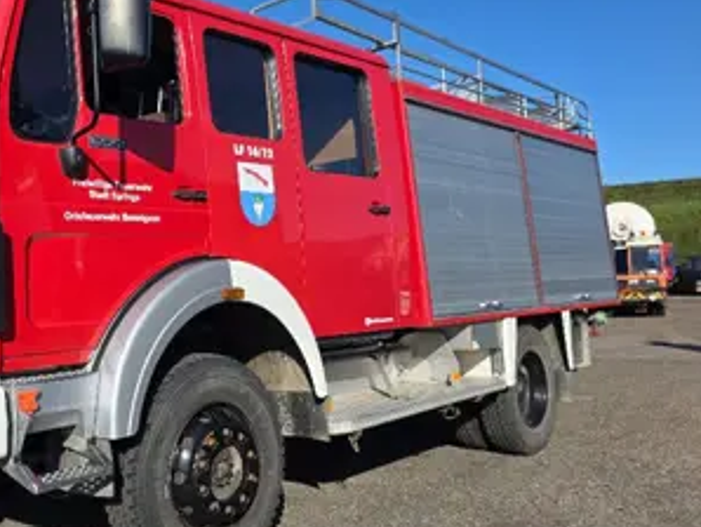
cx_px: 165
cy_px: 233
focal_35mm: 37
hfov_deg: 48.0
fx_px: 750
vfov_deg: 38.7
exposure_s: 1/6574
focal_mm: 6.3
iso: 80
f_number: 1.7
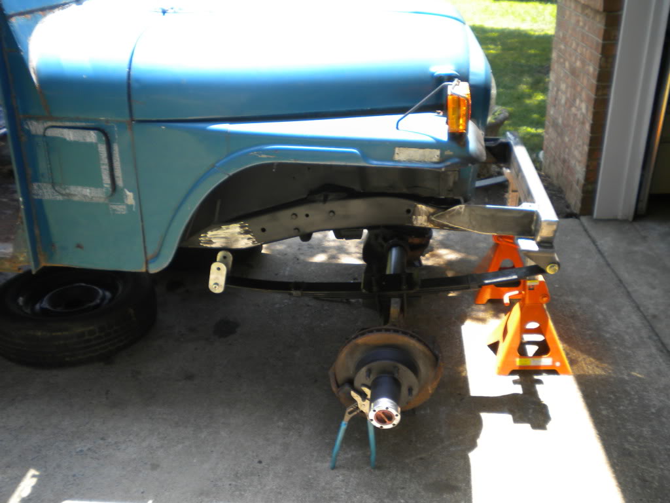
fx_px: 677
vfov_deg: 40.7
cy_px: 252
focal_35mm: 35
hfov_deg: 52.6
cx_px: 335
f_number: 3.1
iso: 80
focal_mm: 6.3
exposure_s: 1/150
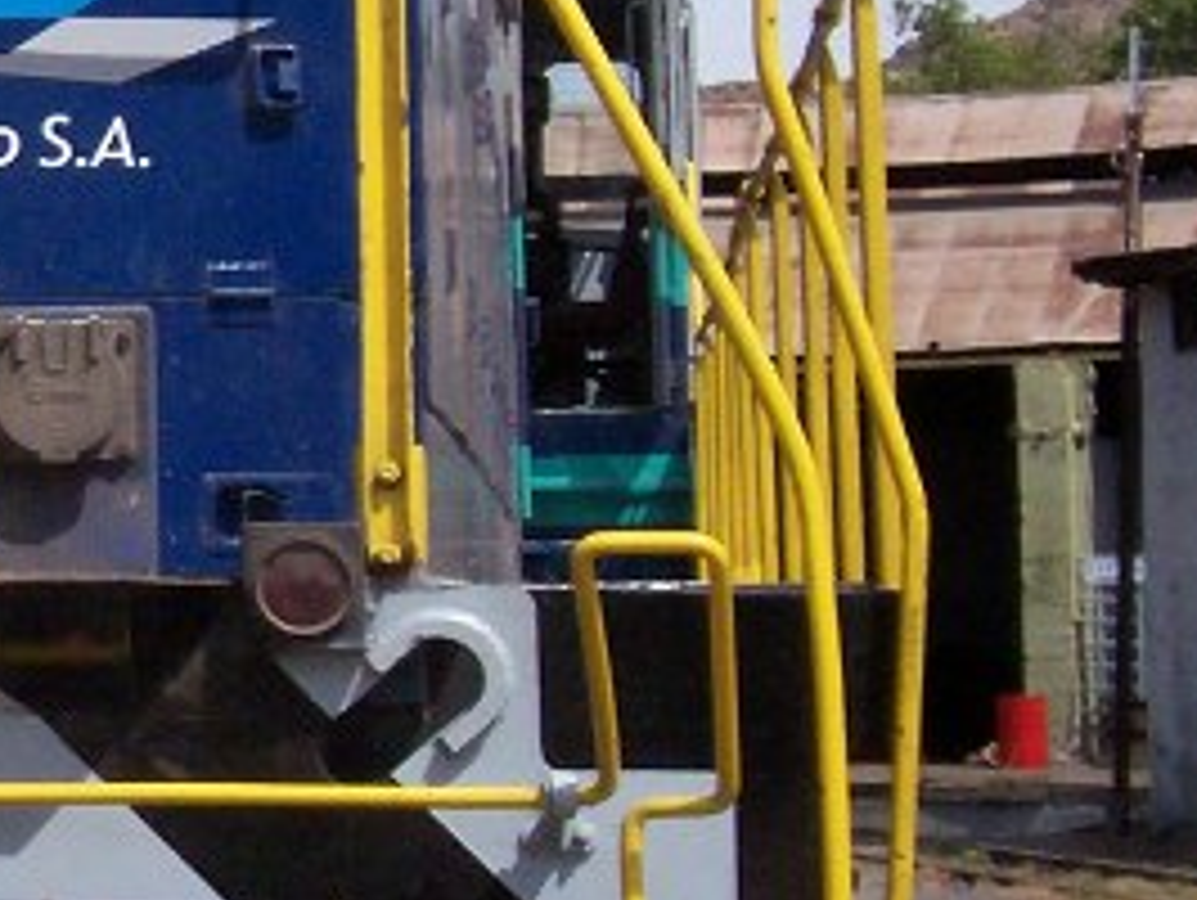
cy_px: 324
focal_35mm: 137
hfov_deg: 12.8
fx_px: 4742
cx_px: -1062
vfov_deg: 10.8
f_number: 4.5
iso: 100
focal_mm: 5.9
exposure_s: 1/723
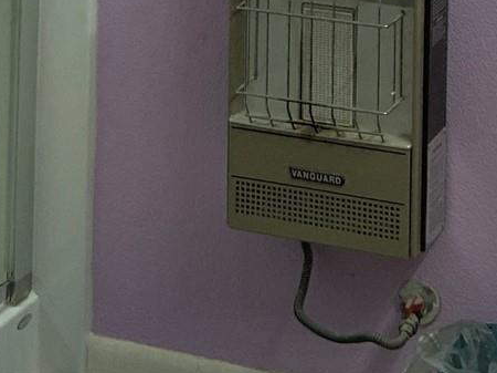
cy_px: -474
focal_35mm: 132
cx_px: 319
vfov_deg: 10.0
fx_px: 1894
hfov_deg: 14.9
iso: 20
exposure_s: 1/122
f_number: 1.8
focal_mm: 3
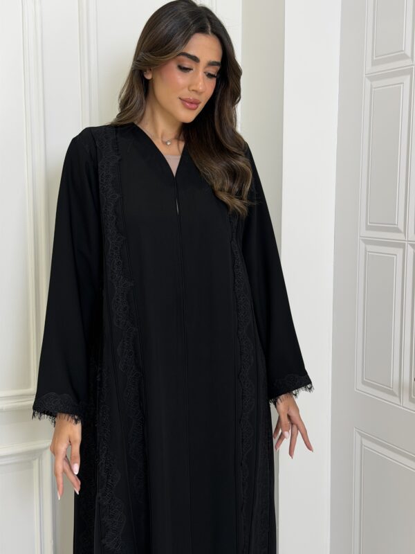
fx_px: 767
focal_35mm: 48
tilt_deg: -6.9
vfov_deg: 39.7
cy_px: 277
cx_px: 208
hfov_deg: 30.3
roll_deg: +0.1
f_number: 1.78
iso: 64
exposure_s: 1/304
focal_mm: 6.76
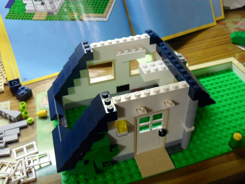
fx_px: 248
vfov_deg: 40.7
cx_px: 122
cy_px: 92
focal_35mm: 35
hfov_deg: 52.6
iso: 200
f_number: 2.8
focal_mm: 6.2
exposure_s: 1/20
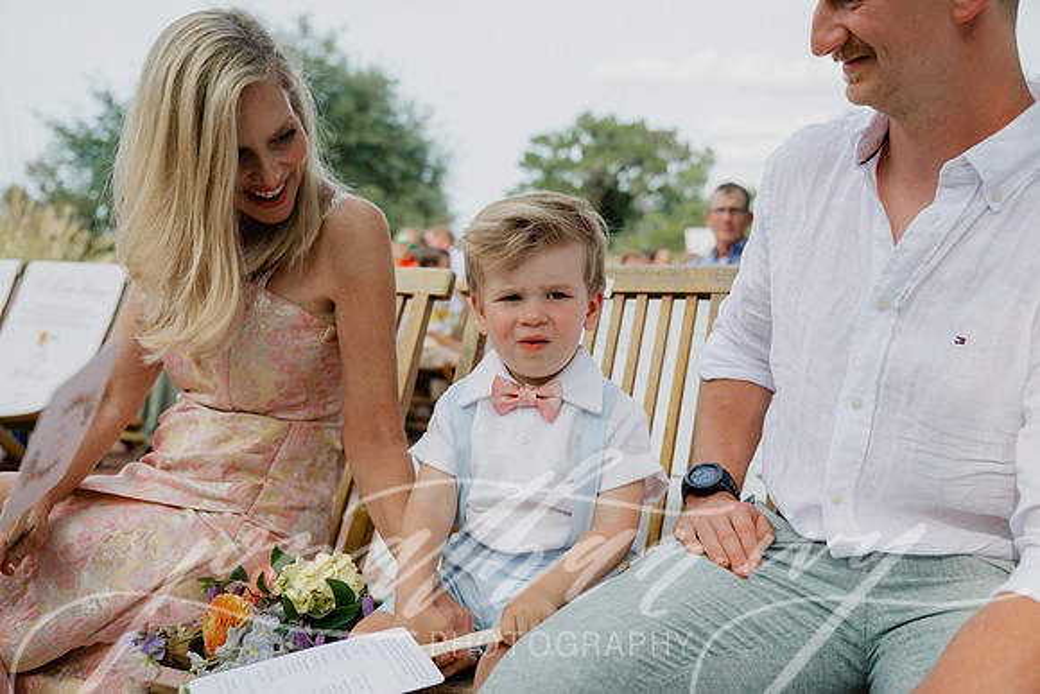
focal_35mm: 37
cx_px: 520
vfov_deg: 36.0
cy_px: 347
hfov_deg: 51.9
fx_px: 1069
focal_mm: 37
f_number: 3.5
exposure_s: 1/500
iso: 100
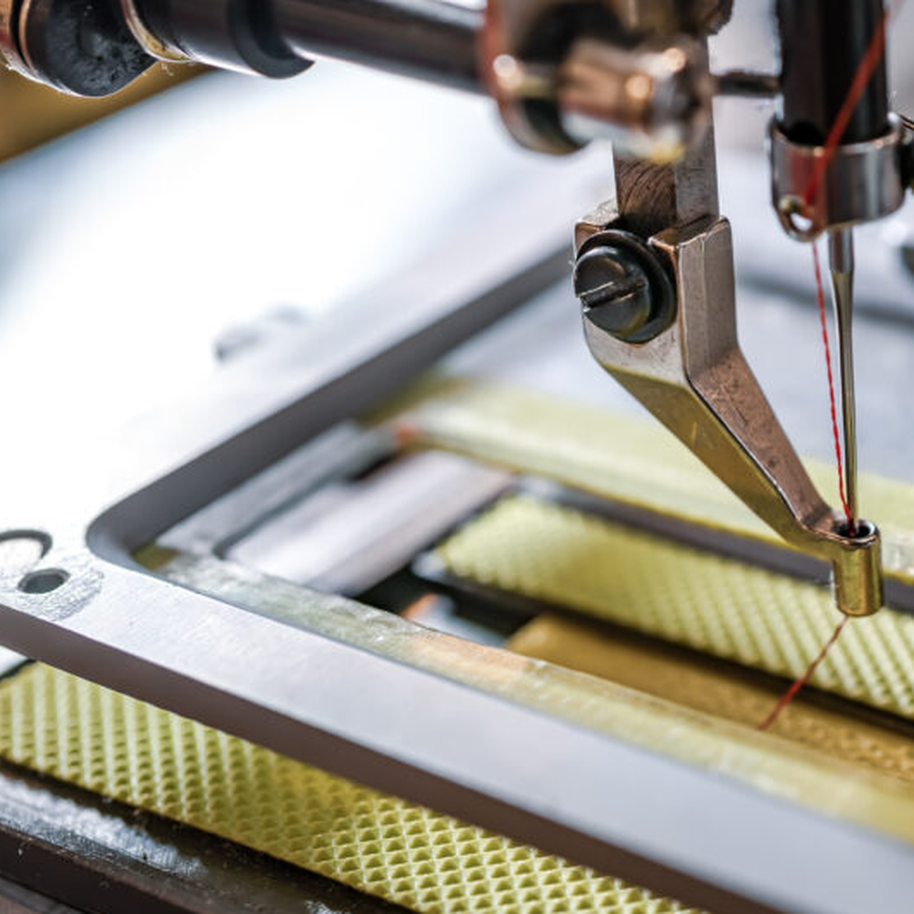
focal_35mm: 82
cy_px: 417
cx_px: 869
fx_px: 2450
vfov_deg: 21.1
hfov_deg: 20.6
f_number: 4
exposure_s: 1/125
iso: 500
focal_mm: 50
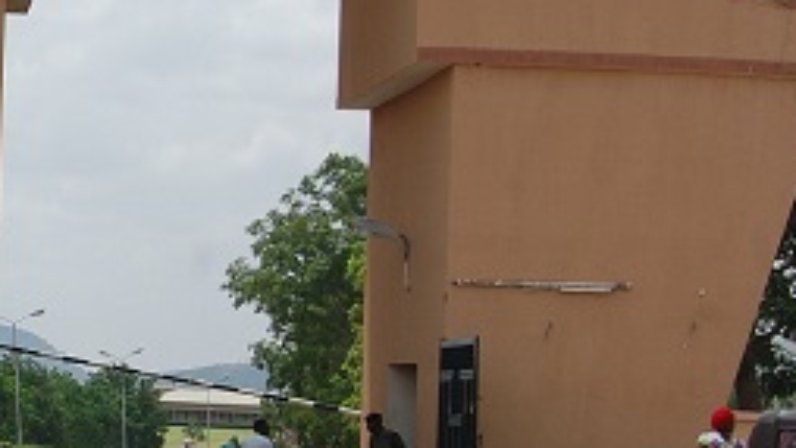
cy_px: 263
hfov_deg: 17.2
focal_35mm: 116
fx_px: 2449
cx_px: -282
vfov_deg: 10.5
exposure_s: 1/400
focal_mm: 26
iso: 200
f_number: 10
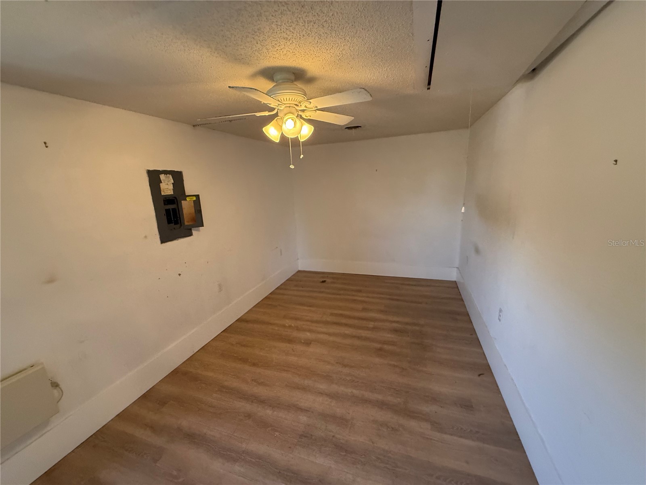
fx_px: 261
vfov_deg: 85.7
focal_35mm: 14
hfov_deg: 102.1
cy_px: 242
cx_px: 323
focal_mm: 2.22
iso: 500
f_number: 2.2
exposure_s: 1/120
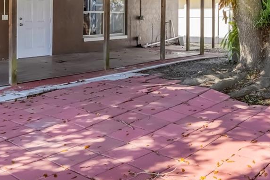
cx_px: 196
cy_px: 18
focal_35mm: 45
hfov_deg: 42.5
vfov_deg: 28.7
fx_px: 337
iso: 1250
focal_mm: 16
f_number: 9
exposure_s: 1/30
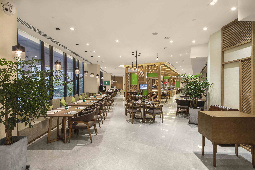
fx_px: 120
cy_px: 85
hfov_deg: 93.3
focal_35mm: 17
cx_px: 128
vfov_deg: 70.5
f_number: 14
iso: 100
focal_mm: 17
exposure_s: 1.6
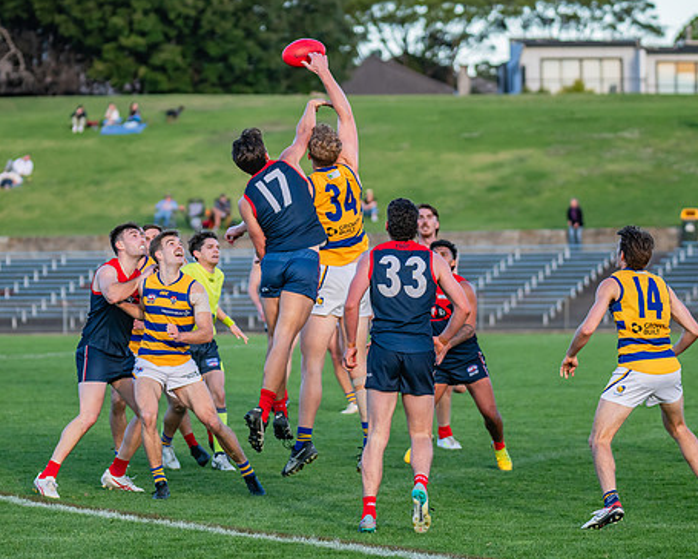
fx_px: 4483
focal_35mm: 217
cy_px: 252
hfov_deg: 8.9
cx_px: 297
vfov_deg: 7.1
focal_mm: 170
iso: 800
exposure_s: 1/1250
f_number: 4
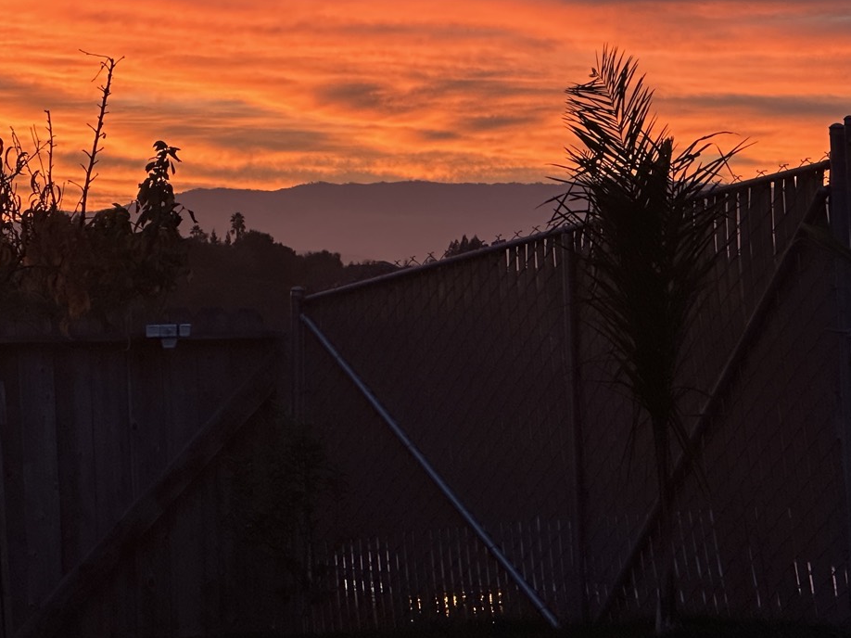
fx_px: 3711
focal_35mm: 151
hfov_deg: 13.1
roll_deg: +0.0
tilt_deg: +4.1
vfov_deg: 9.8
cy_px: 71
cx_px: 309
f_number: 2.8
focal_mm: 9
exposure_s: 1/99
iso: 100
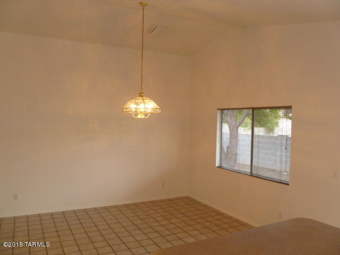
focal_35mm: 28
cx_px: 170
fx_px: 275
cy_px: 128
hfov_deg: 63.4
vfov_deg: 49.7
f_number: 3.3
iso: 250
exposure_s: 1/30
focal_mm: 5
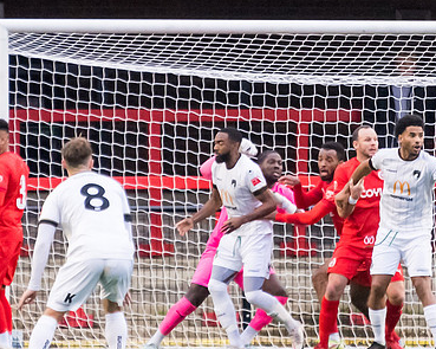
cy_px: 173
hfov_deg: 1.8
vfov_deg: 1.5
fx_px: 13739
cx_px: 323
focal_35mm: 1065
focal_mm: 280
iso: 4000
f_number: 4
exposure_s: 1/640
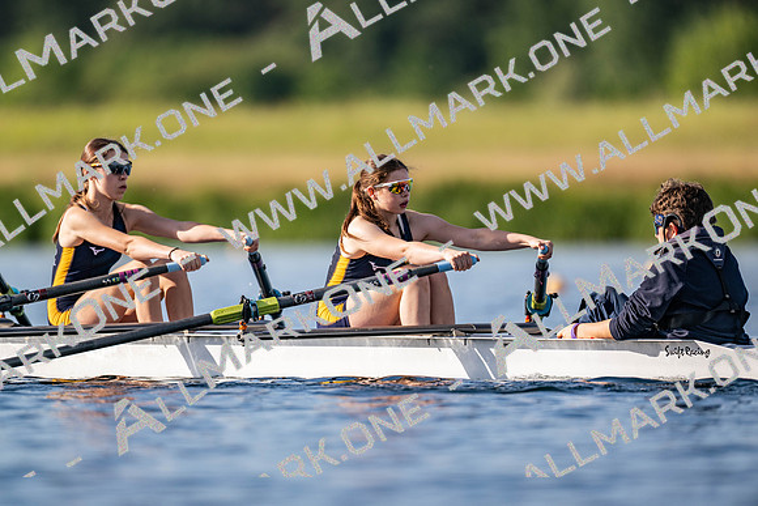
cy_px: 253
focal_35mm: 600
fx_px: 12636
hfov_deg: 3.4
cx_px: 379
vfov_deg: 2.3
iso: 250
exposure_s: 1/2500
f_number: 4
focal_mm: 600
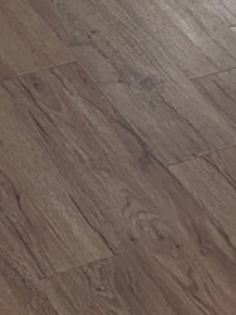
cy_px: -587
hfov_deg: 7.8
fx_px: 1720
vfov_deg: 8.8
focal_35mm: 189
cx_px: 267
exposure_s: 1/122
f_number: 1.8
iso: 25
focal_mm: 4.25
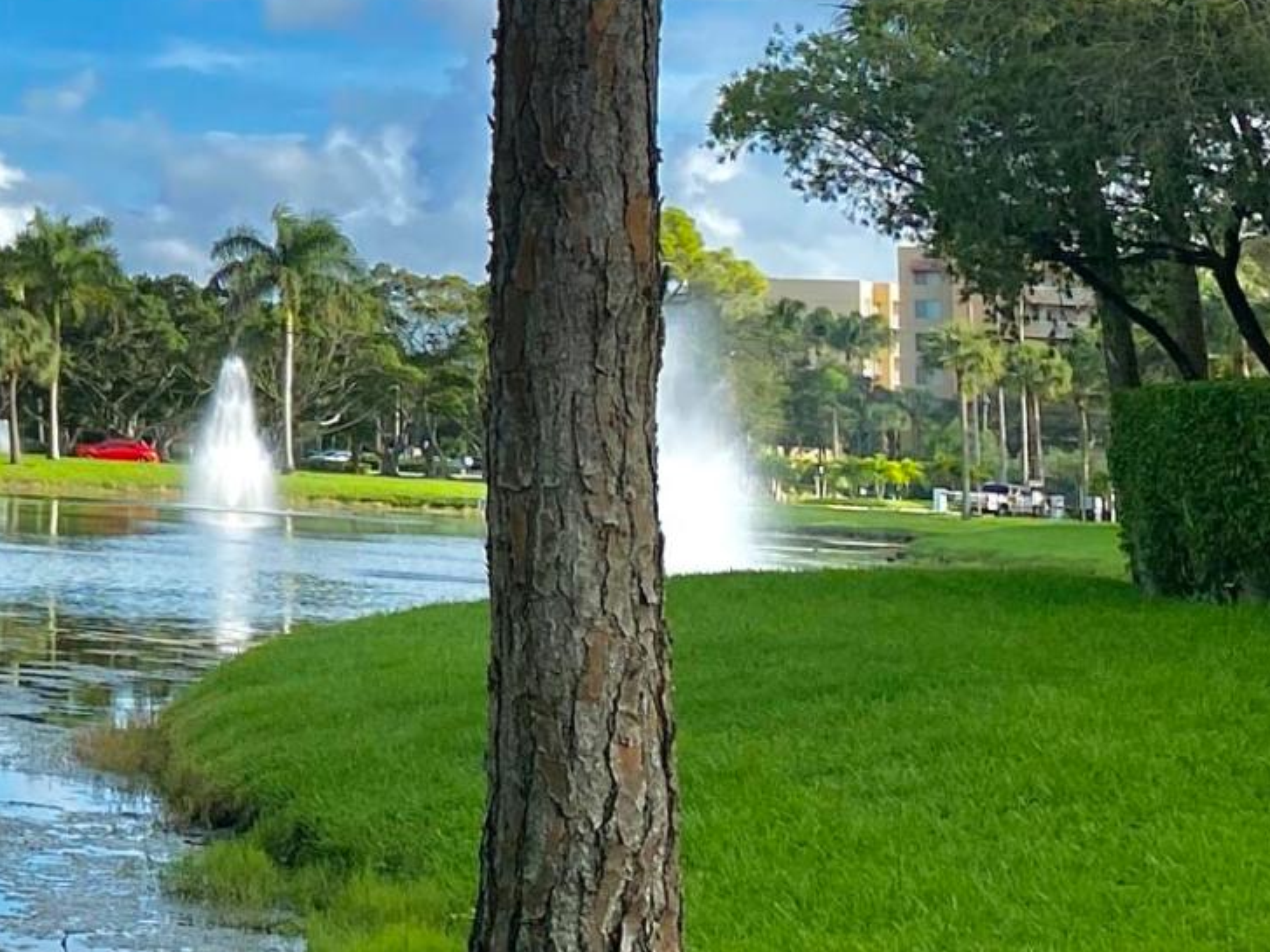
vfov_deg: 14.0
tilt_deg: +9.6
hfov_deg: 16.2
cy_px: -124
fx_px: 3778
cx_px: -985
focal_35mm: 103
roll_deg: -3.8
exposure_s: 1/2028
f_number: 1.8
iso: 32
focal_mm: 4.25
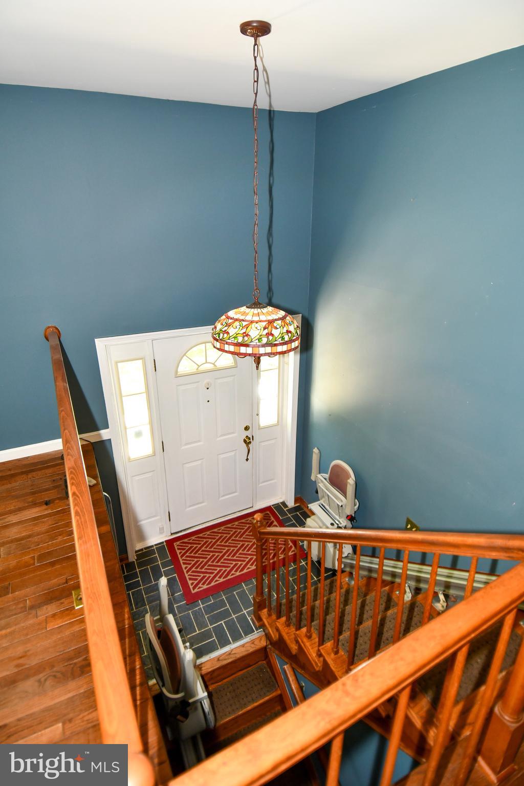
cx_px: 262
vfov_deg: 90.0
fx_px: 393
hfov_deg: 67.4
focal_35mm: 18
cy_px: 393
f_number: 4
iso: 720
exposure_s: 1/60
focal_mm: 12
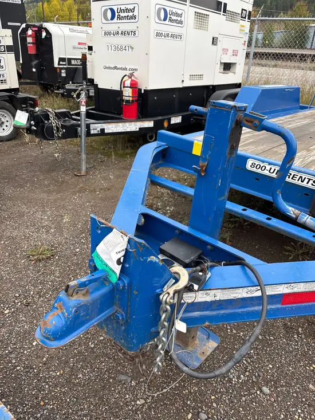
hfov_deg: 53.1
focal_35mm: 26
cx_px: 158
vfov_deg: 67.3
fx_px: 315
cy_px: 210
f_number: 1.6
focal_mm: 5.96
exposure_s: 1/539
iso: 50
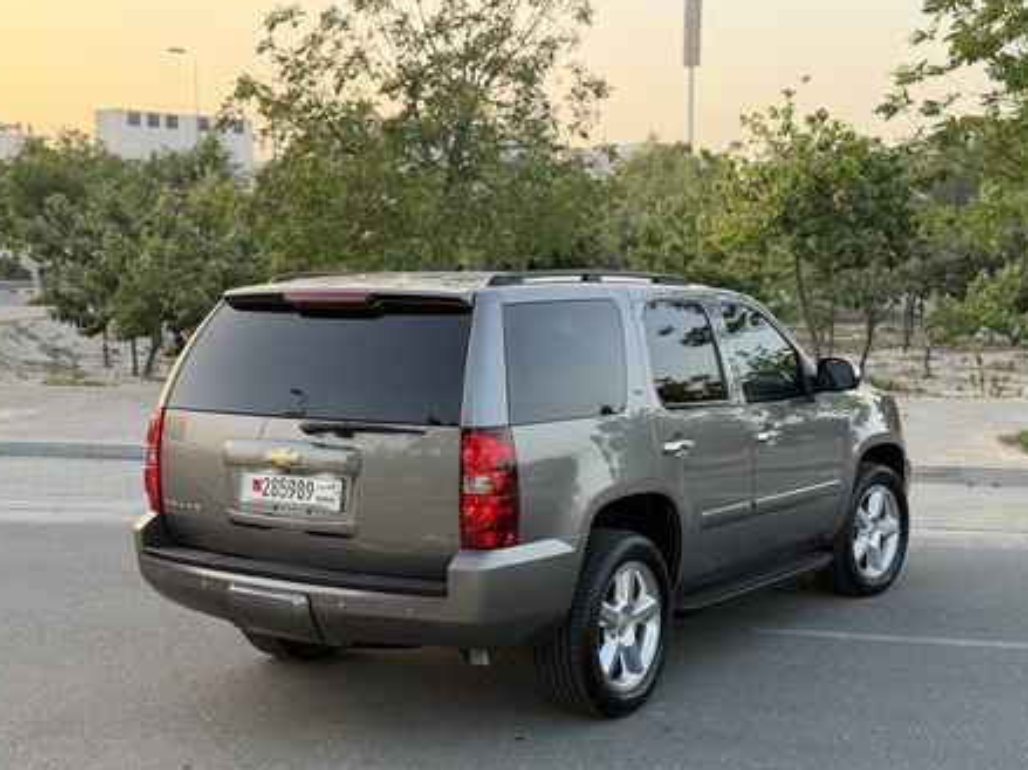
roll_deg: +0.4
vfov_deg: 29.1
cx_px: 507
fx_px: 1484
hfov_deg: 38.2
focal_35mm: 50
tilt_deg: -5.6
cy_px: 392
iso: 80
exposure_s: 1/250
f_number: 1.78
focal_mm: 6.76
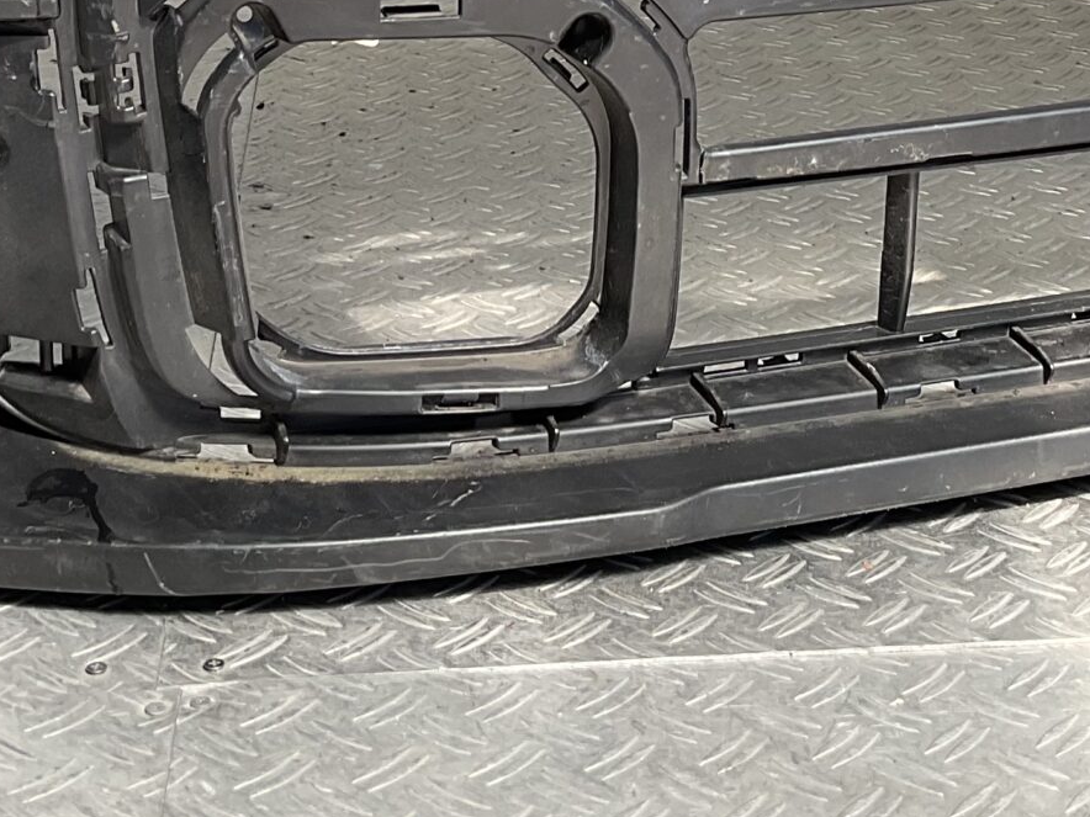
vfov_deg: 16.4
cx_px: 698
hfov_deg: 23.2
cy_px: -311
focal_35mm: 84
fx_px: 2645
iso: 16
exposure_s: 1/292
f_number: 1.8
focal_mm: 3
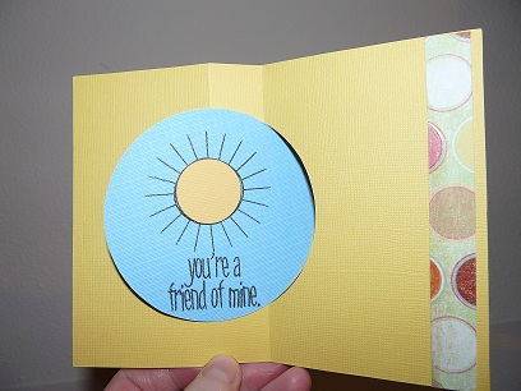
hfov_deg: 60.0
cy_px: 196
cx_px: 260
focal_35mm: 30
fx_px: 452
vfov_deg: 46.8
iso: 100
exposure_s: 1/30
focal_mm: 4.9
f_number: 2.8
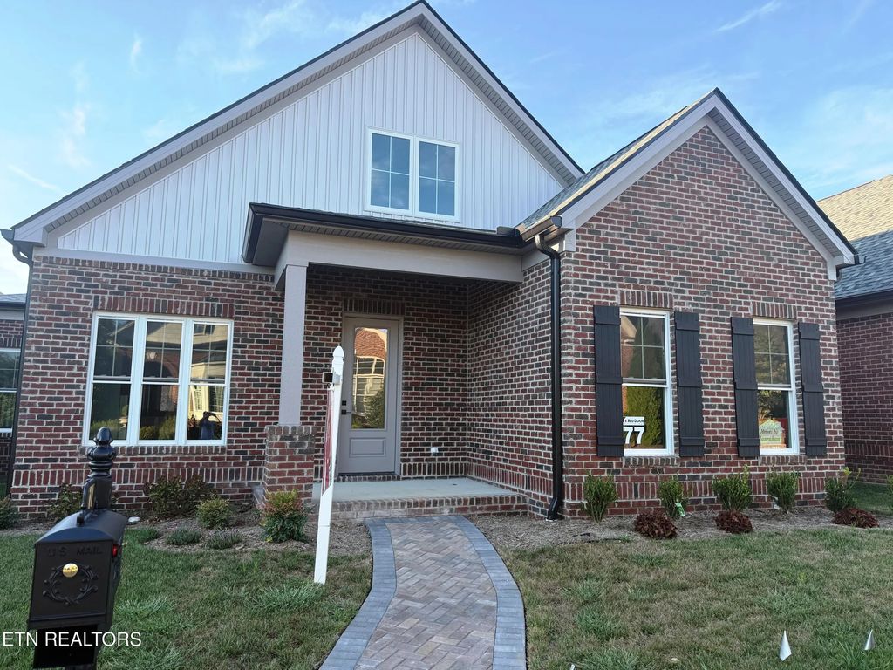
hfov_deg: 71.6
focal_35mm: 24
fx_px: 619
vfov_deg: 56.8
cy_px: 335
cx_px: 446
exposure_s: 1/868
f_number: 1.78
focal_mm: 6.76
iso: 100
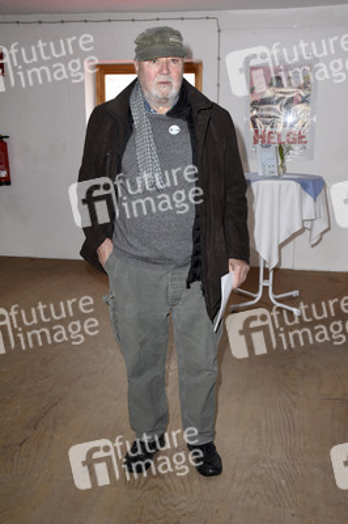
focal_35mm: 36
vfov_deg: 53.2
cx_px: 174
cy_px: 262
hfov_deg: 36.8
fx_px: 523
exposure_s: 1/100
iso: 400
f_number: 6.3
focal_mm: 24
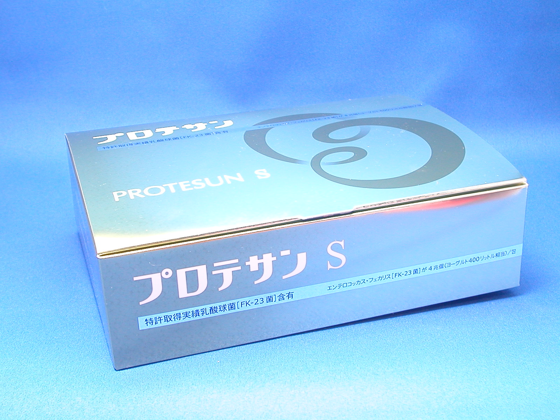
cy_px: 210
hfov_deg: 35.5
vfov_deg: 27.0
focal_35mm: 54
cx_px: 280
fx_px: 874
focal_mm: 8.2
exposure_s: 1/5
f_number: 3.2
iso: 100
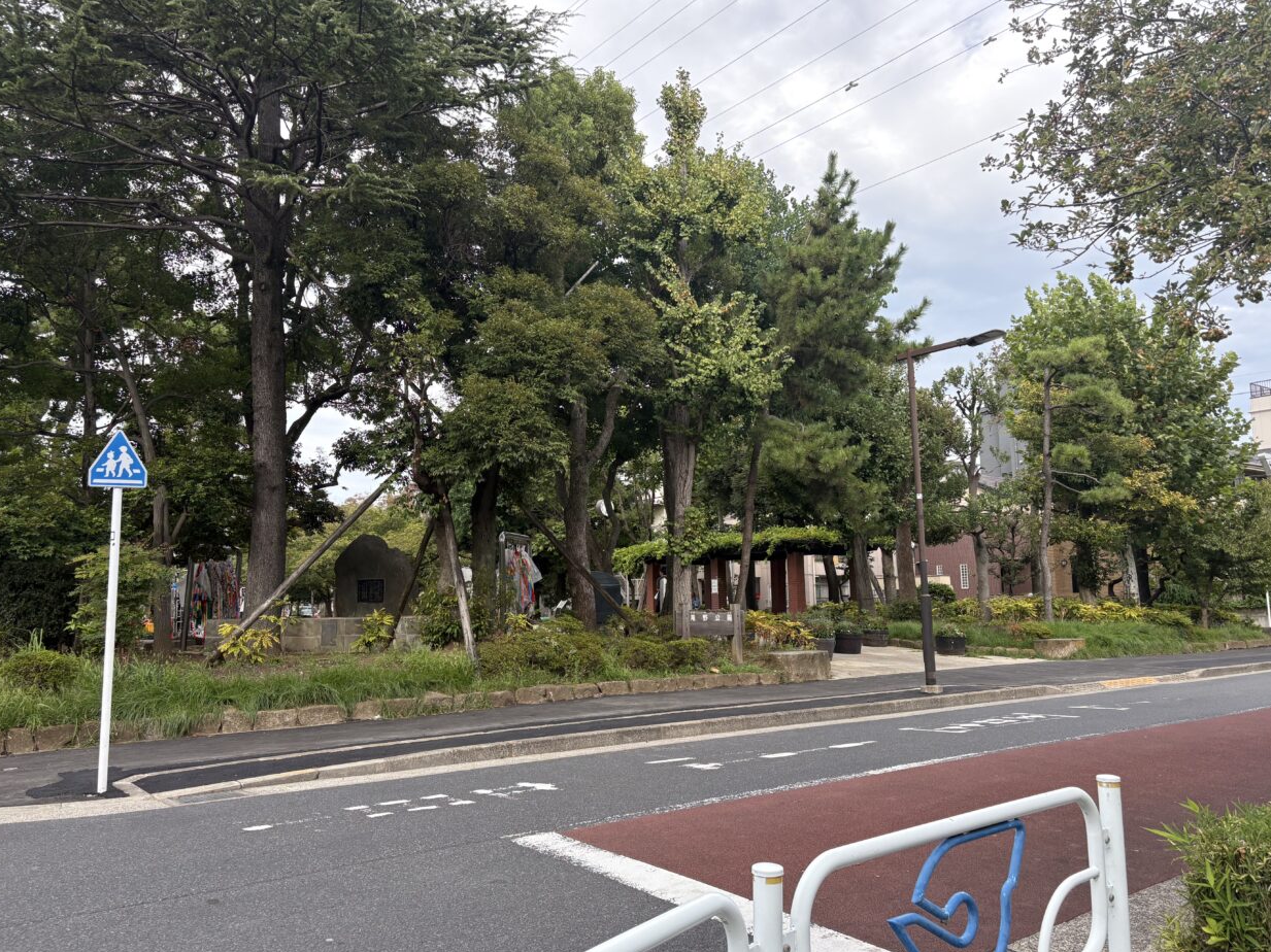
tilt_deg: +8.1
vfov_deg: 51.3
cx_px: 635
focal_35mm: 27
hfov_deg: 65.3
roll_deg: +1.8
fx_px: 991
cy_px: 477
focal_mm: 5.96
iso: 64
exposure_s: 1/782
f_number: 1.6
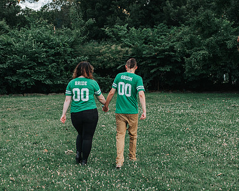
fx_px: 375
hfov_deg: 35.4
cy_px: 103
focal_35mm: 53
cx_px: 118
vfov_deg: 28.6
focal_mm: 35
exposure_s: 1/1000
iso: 720
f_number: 3.2
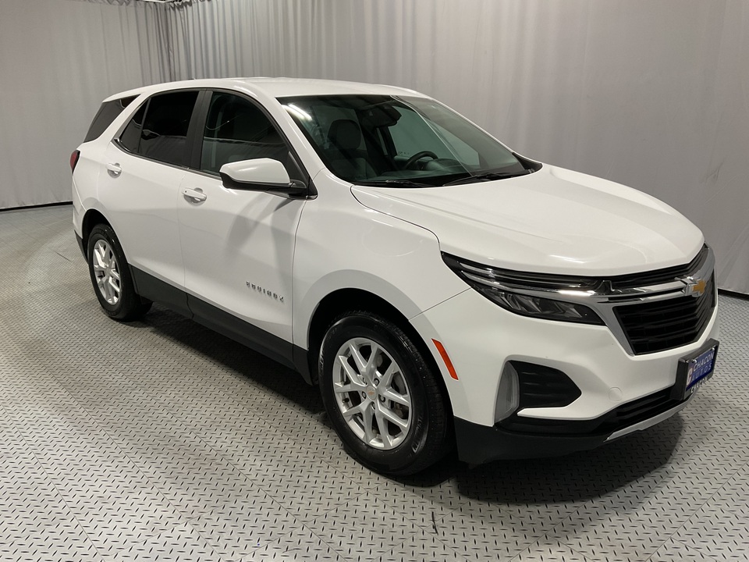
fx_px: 627
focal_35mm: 29
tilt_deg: -16.4
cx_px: 374
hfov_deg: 61.7
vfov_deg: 48.2
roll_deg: -0.3
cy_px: 281
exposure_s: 1/120
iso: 64
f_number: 1.8
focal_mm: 3
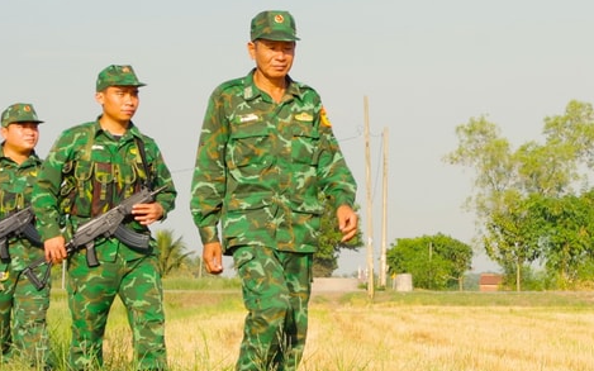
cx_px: 396
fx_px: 1457
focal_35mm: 90
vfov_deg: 14.5
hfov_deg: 22.9
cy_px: 152
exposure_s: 1/100
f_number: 13
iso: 200
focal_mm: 31
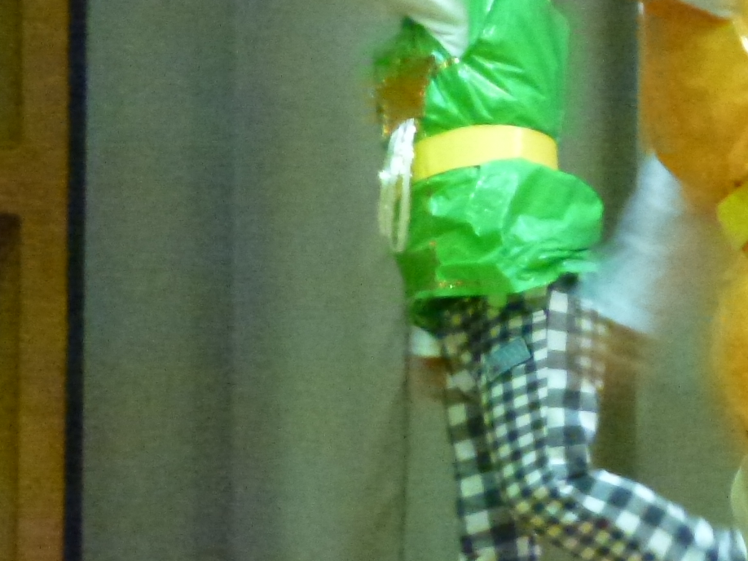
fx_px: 8555
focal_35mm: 396
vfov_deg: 3.8
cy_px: 202
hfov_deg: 5.0
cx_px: 931
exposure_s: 1/30
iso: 1600
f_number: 5.3
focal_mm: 25.5
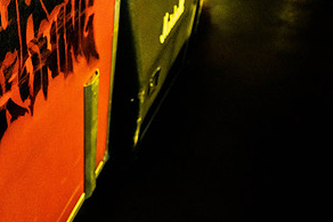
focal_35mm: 34
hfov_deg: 48.1
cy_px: 86
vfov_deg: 38.7
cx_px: 16
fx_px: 315
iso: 3200
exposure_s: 1/60
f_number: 2.8
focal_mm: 14
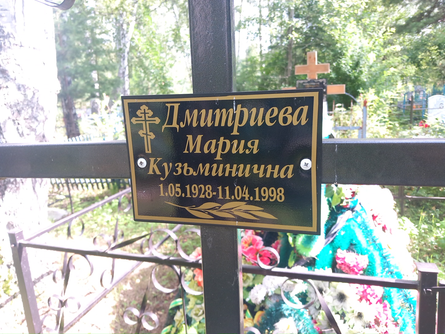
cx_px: 222
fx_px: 347
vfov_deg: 51.4
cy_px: 167
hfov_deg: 65.3
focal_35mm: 27
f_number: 1.8
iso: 57
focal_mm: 4
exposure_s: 1/101
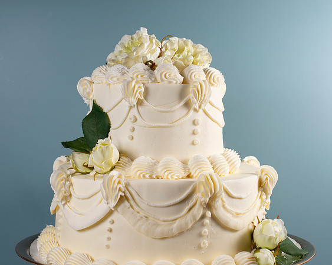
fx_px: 563
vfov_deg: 26.5
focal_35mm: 57
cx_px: 156
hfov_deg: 32.9
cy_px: 131
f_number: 6.3
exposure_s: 1/200
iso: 200
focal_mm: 50
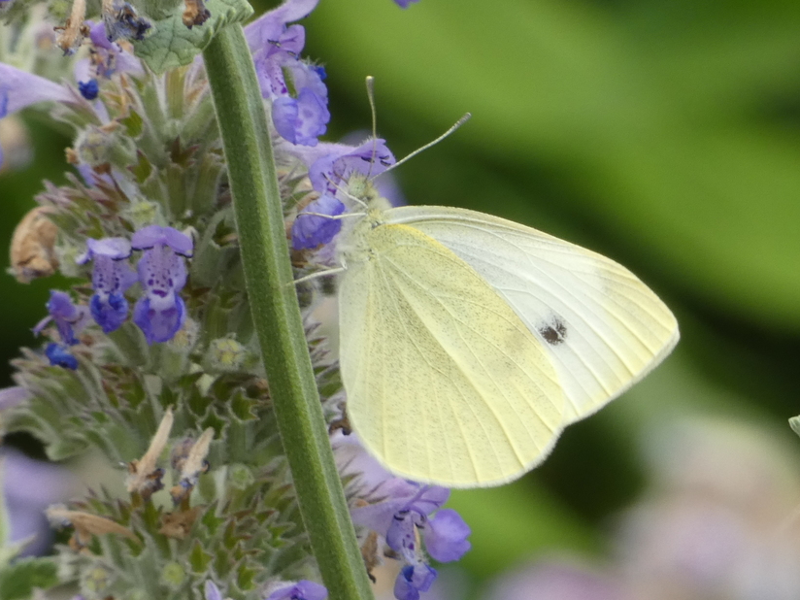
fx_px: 9568
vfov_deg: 3.6
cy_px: 307
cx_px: 411
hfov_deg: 4.8
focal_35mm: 414
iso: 160
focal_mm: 71.7
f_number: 5.6
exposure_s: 1/80
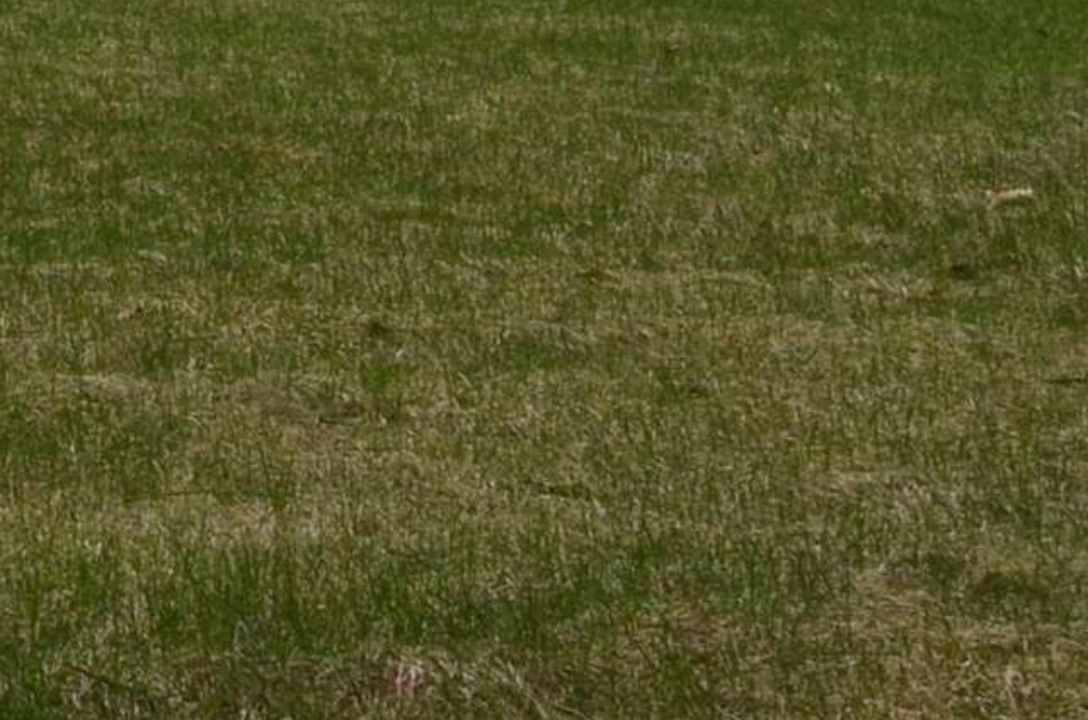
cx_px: -942
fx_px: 5217
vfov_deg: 7.8
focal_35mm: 173
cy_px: -294
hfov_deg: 11.0
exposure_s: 1/250
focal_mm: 24
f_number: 8
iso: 400
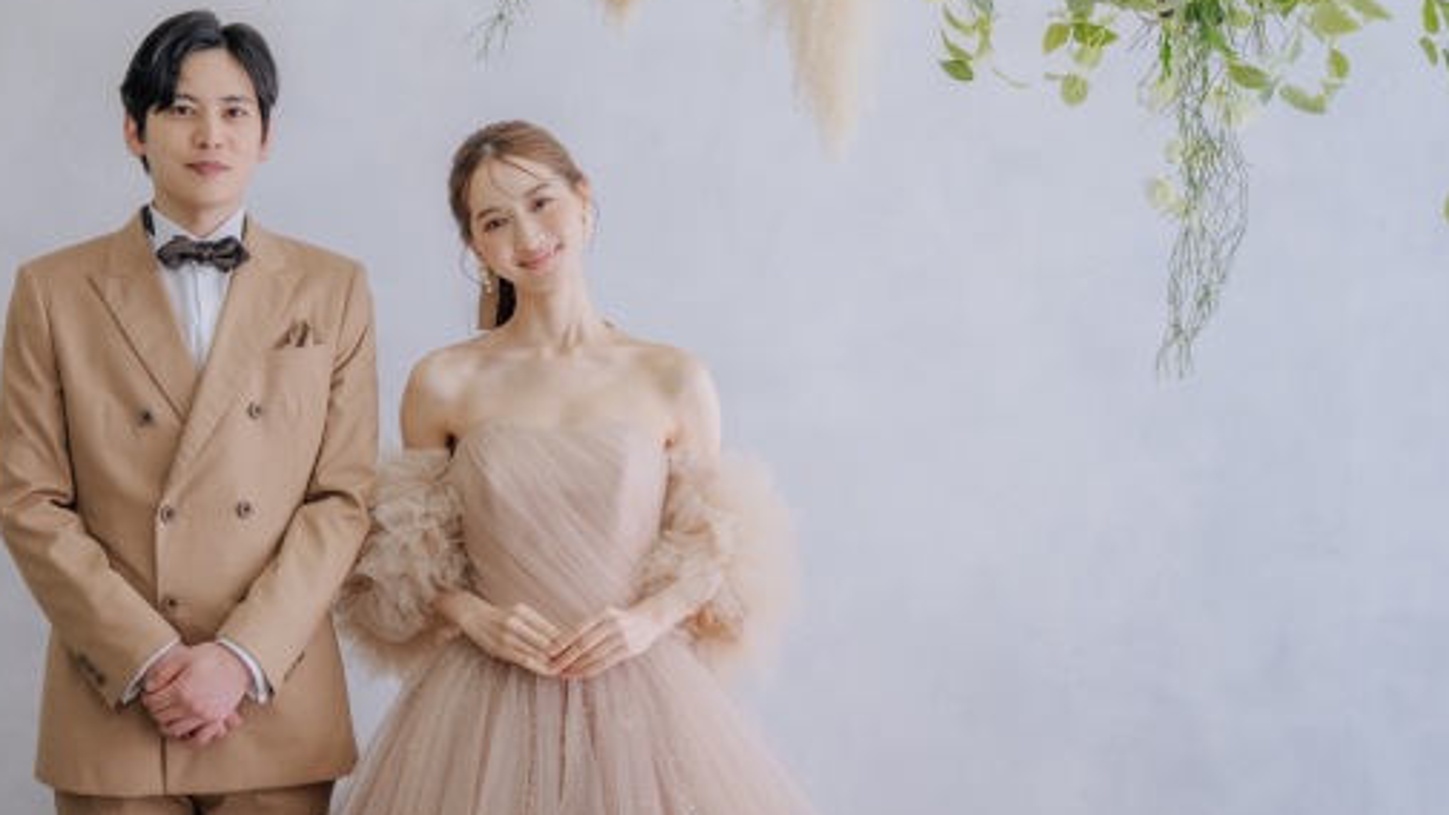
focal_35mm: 83
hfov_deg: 25.4
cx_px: 399
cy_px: 194
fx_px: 3189
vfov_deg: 14.5
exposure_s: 1/400
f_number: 1.6
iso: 500
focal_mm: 50
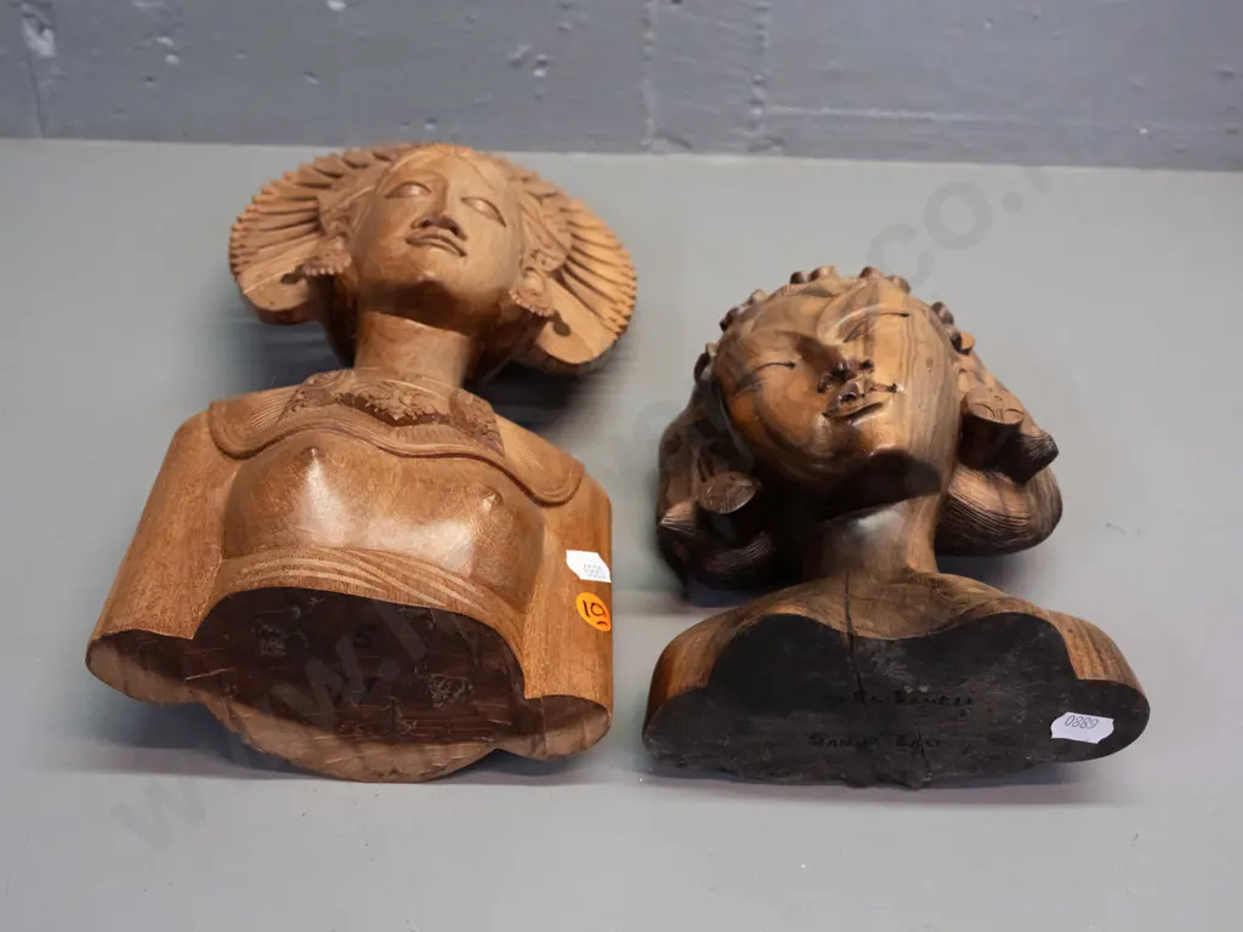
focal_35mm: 44
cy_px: 466
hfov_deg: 42.9
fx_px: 1580
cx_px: 622
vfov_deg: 32.9
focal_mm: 22
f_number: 5.6
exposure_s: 1/160
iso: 3200
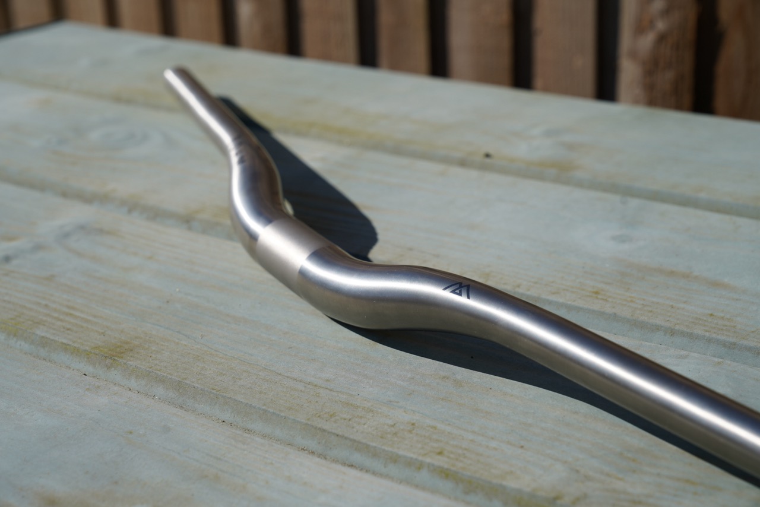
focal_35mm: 70
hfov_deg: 28.8
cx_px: 380
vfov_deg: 19.5
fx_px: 1478
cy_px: 254
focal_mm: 70
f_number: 6.7
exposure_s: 1/500
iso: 100
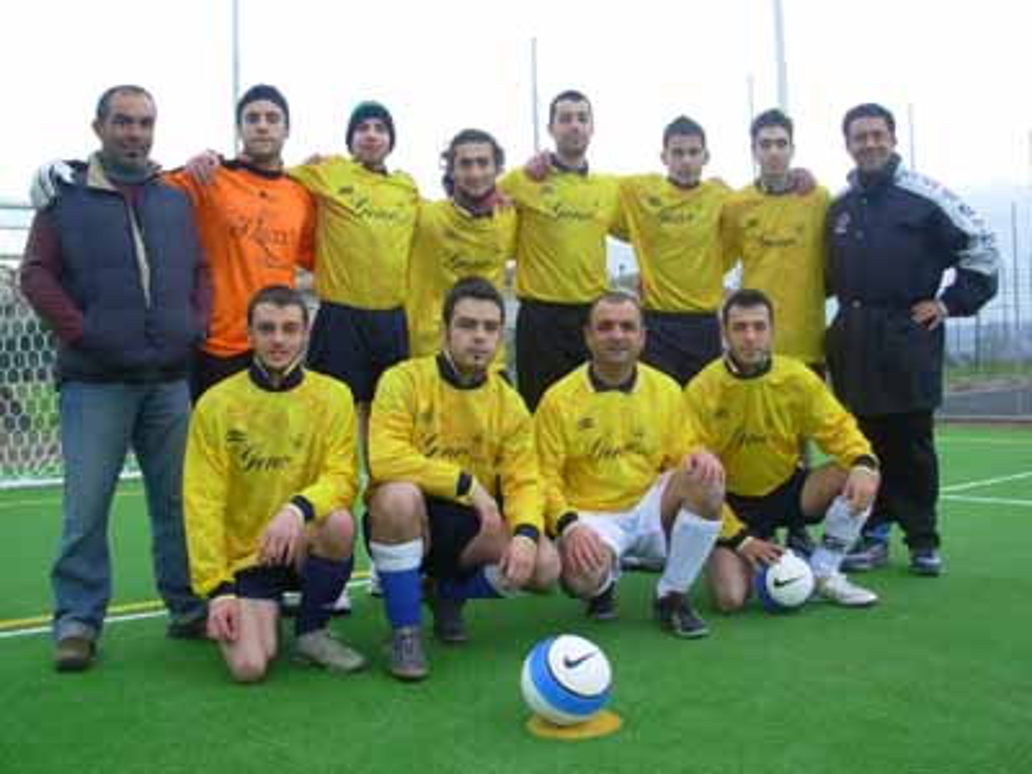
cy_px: 387
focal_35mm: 38
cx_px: 516
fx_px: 1133
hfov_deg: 49.0
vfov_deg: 37.7
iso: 50
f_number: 2.9
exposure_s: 1/108
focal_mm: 6.3
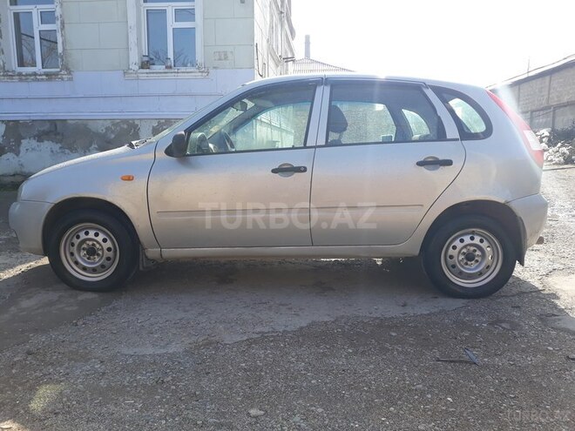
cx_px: 288
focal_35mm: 27
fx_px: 448
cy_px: 216
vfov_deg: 51.4
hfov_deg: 65.3
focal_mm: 3.71
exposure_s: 1/750
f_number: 1.7
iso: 40
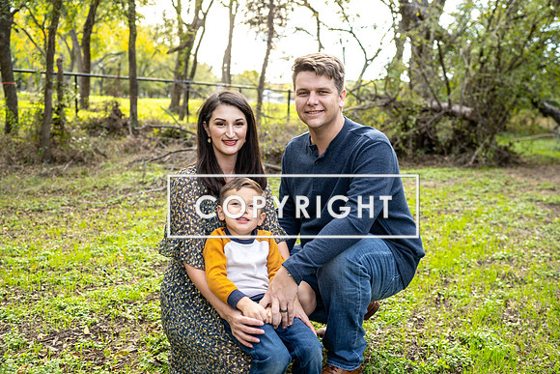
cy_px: 187
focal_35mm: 35
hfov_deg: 54.4
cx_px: 280
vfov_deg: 37.9
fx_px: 545
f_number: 3.2
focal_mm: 35
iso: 160
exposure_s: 1/125
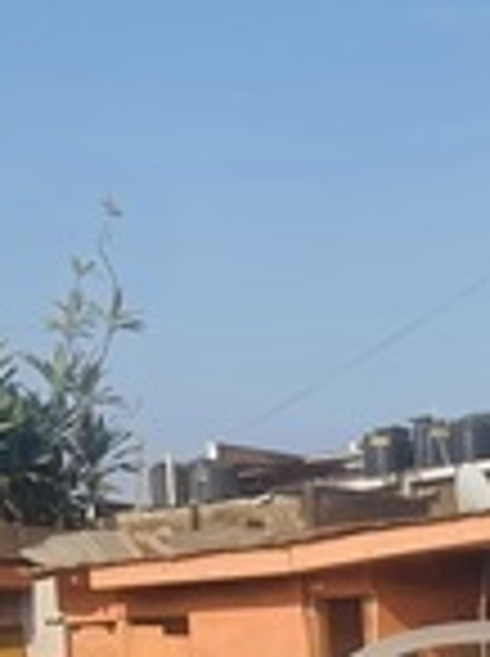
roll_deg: +0.5
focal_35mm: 103
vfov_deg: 16.6
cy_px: 1112
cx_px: 886
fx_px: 1950
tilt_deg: -9.1
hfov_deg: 13.0
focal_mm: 5.1
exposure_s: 1/5128
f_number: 1.6
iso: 32
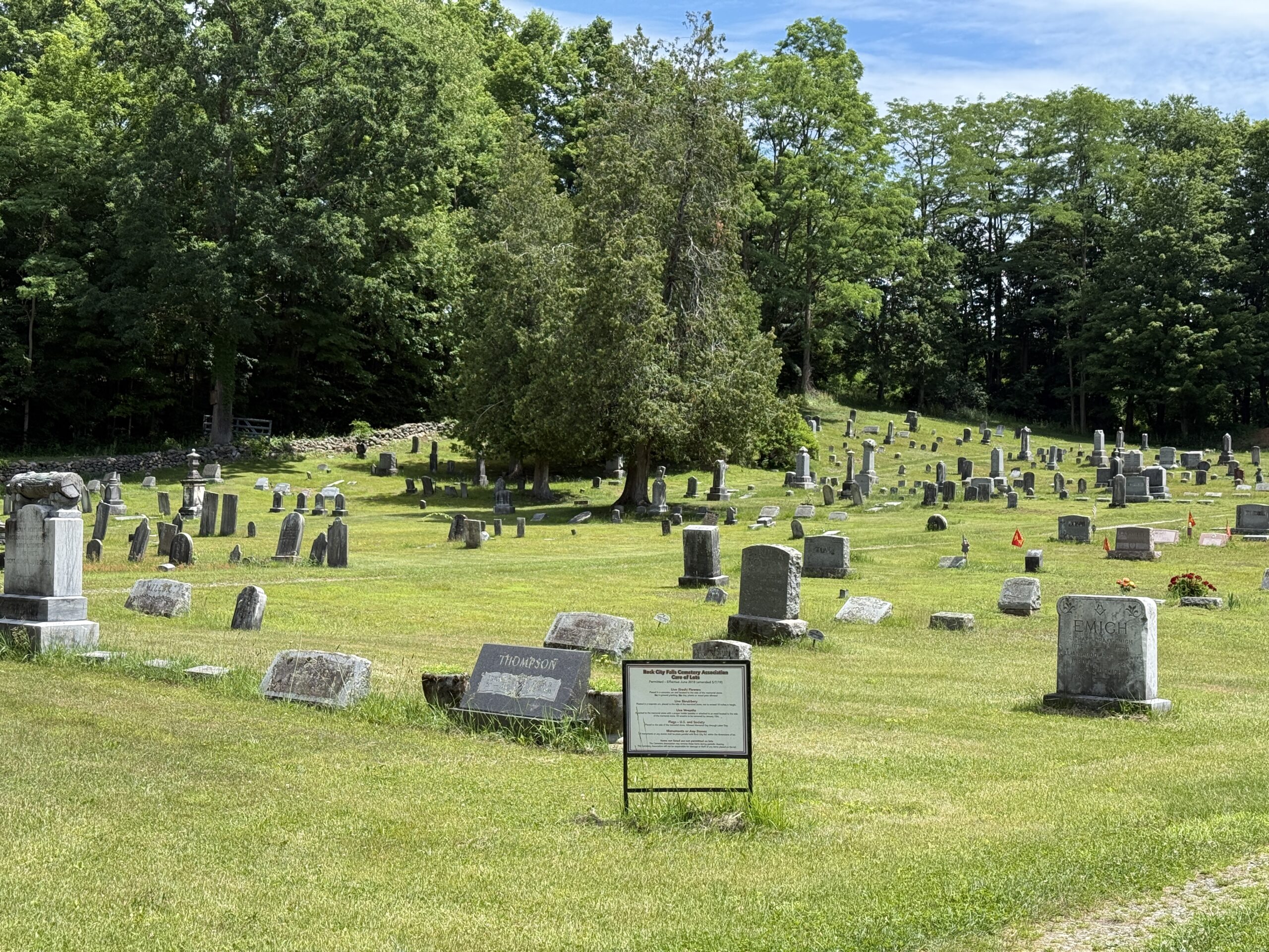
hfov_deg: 39.7
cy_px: 476
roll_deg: -0.4
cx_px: 634
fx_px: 1760
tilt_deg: +0.9
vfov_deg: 30.3
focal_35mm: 48
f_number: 1.78
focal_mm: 6.76
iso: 100
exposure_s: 1/3534
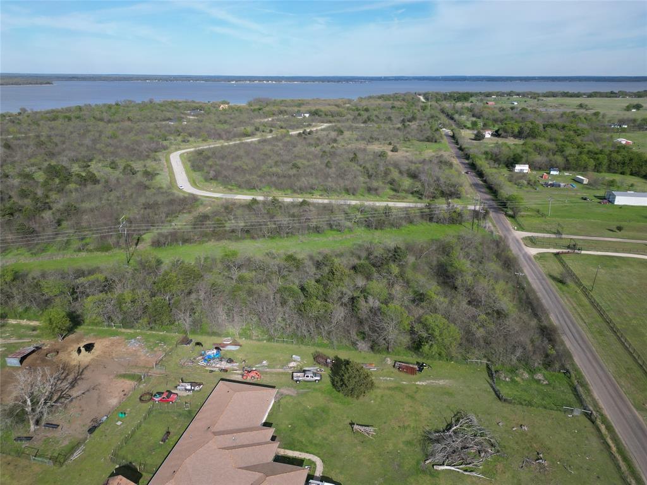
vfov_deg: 56.8
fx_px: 449
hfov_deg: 71.6
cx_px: 324
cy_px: 242
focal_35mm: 24
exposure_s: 1/2000
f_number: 1.7
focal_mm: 6.72
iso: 100
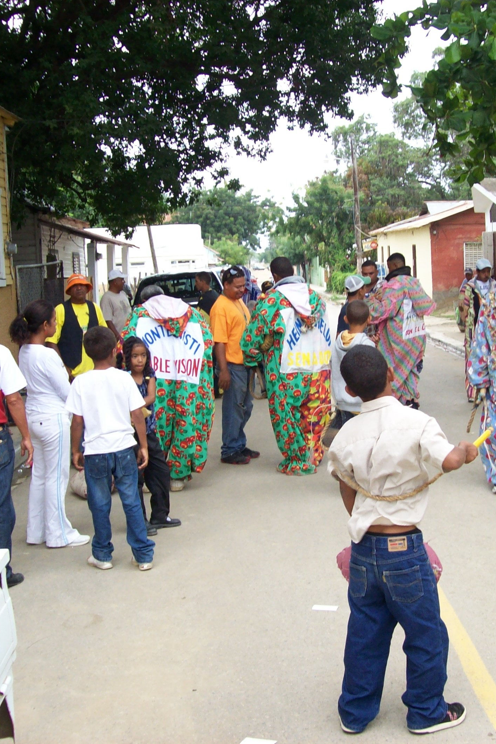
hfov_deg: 26.8
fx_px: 1033
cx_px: 331
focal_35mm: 50
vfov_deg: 39.6
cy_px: 372
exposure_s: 1/136
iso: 80
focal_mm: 6
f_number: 2.7
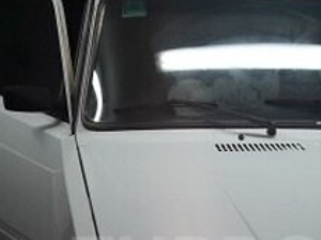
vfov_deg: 17.8
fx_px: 741
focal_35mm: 80
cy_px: 264
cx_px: 261
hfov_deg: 24.0
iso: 80
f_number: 1.9
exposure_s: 1/33
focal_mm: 3.7
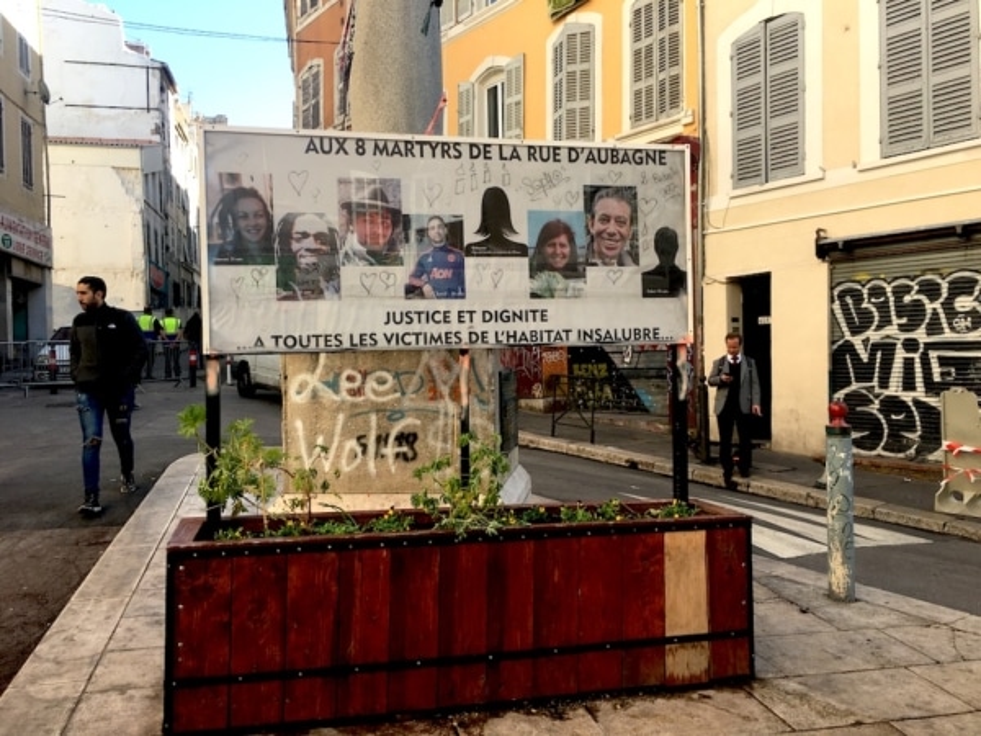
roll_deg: +1.2
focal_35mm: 29
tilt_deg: -0.3
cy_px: 368
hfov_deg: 61.7
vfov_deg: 48.2
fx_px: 822
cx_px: 490
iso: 25
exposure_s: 1/373
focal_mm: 4.15
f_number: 2.2
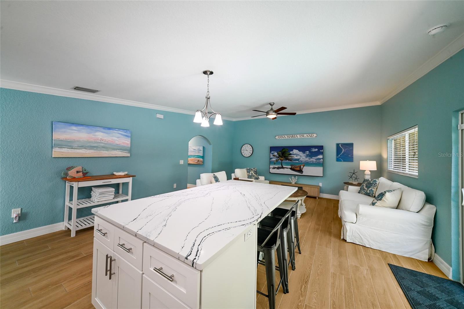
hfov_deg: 112.6
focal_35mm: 12
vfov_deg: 90.0
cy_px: 154
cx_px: 232
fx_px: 155
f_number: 8
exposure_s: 1/15
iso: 800
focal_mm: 12
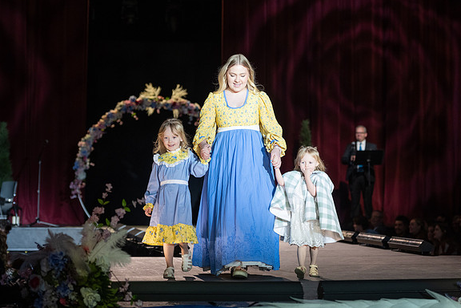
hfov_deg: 20.0
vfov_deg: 13.4
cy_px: 171
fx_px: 1306
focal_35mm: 102
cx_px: 249
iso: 640
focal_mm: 90
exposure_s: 1/640
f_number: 2.8
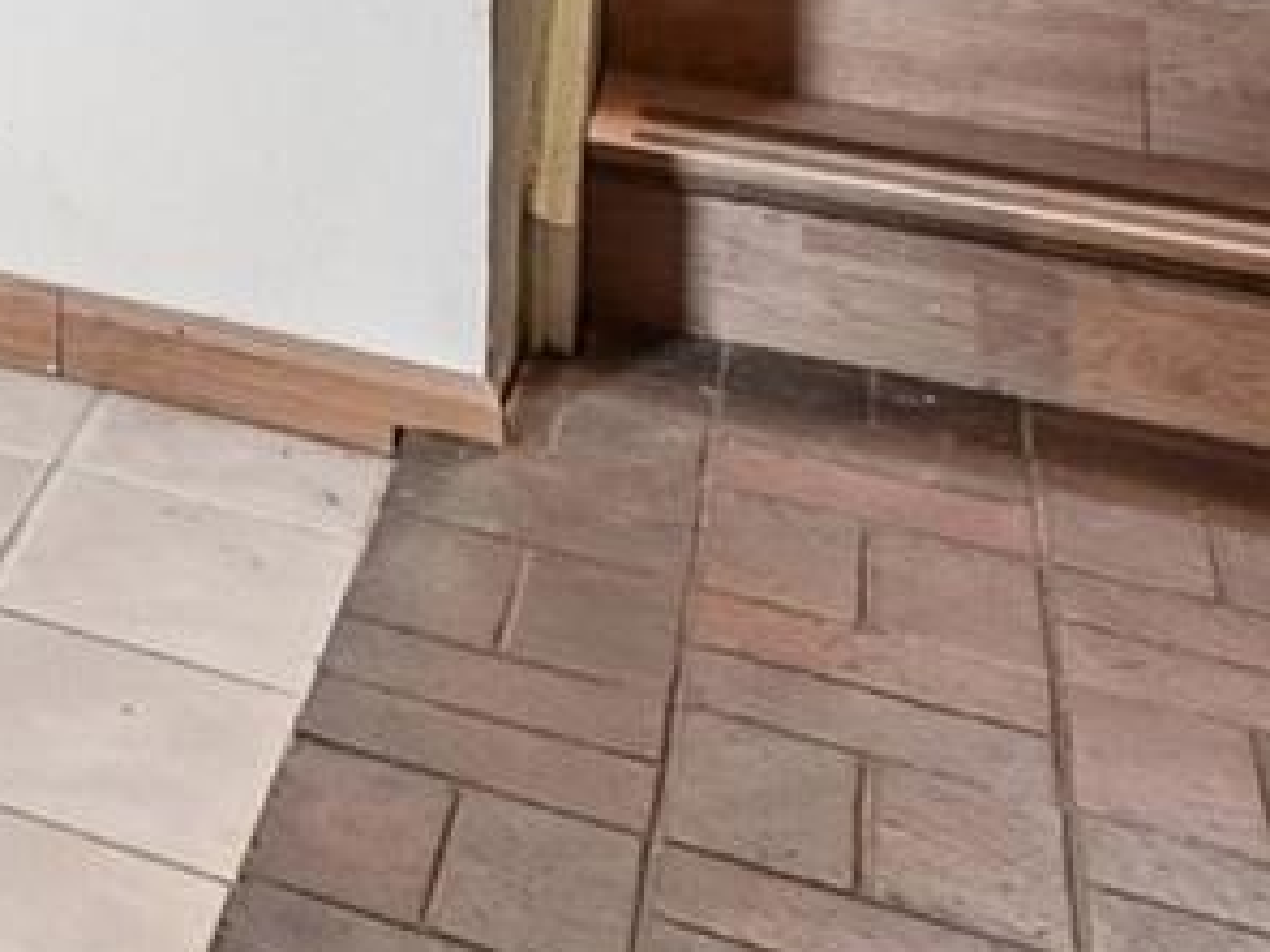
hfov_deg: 15.9
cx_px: -1600
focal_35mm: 78
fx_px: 2862
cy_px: -892
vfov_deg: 15.5
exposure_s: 1/3.33
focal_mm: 10
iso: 400
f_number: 8
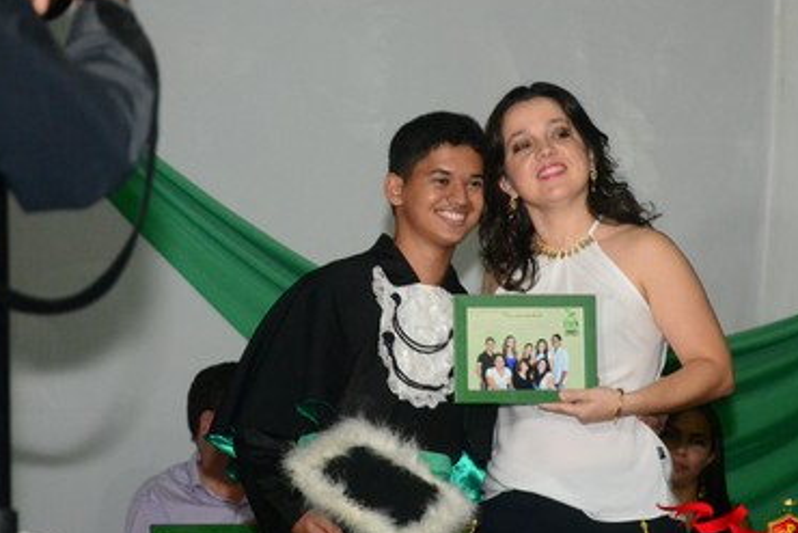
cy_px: 315
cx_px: 466
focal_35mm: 164
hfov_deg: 12.5
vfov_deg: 8.4
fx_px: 3637
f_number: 5.6
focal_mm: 90
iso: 3200
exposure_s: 1/80
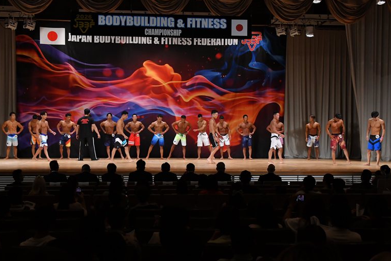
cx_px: 193
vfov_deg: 22.3
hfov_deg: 32.9
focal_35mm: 61
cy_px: 130
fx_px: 662
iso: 3200
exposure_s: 1/400
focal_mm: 40
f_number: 5.6
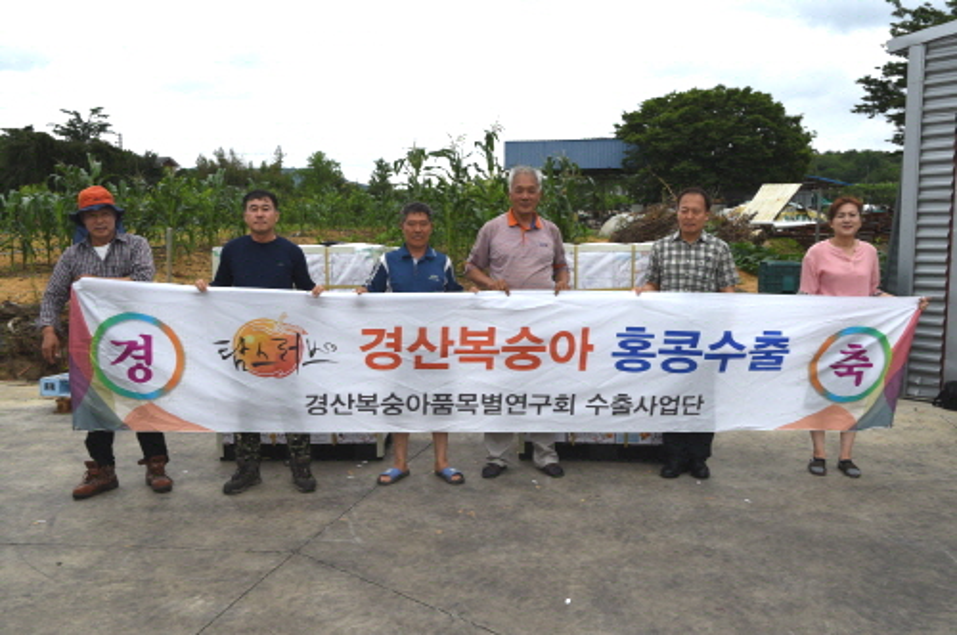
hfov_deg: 58.8
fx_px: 850
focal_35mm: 32
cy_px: 318
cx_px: 478
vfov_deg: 41.0
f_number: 13
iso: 500
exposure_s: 1/640
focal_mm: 32
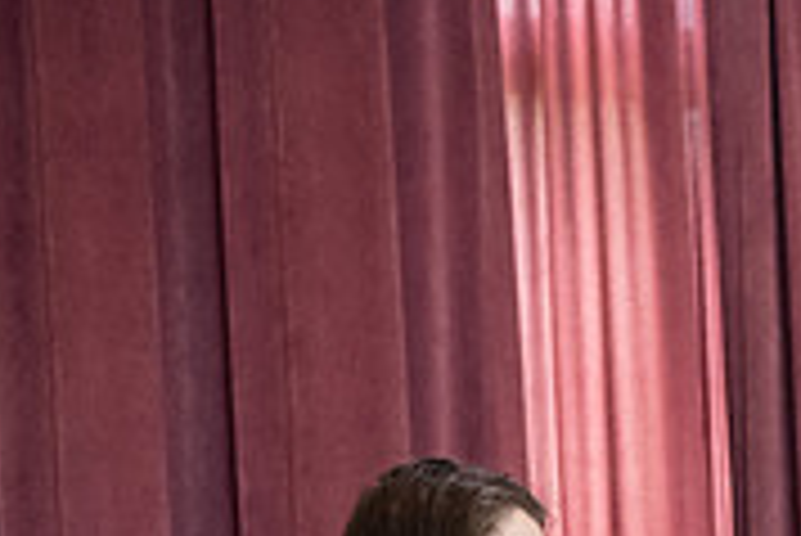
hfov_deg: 15.9
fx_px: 2761
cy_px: 854
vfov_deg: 10.6
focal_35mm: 124
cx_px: 945
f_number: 3.2
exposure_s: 1/200
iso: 2500
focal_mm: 38
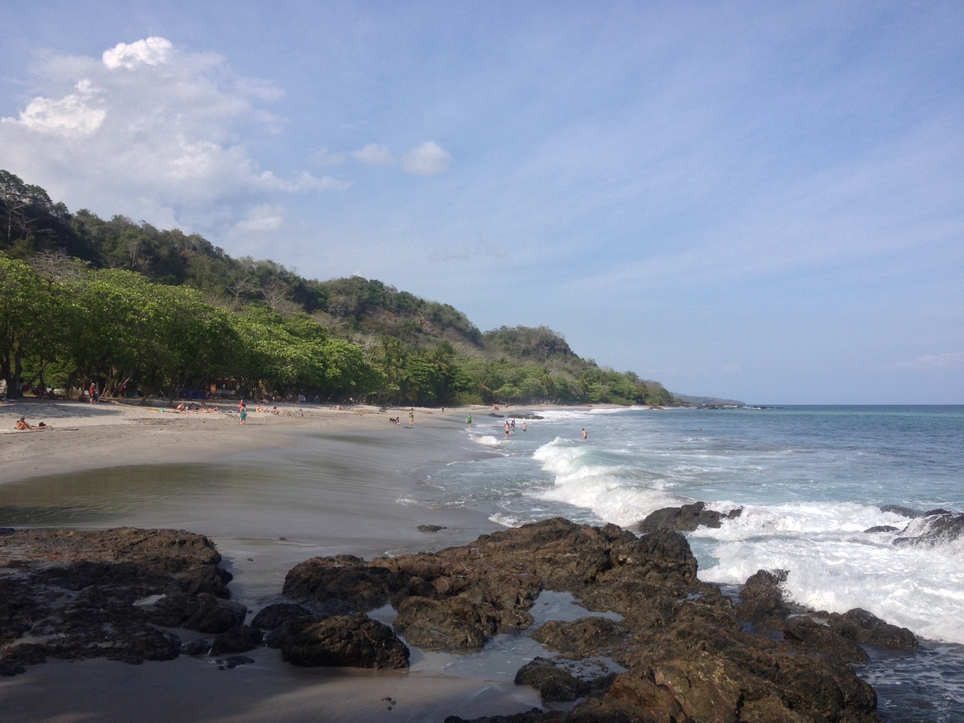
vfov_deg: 40.7
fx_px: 975
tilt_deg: -0.3
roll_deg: +0.7
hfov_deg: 52.6
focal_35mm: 35
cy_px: 362
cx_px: 482
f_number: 2.4
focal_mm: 4.28
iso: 50
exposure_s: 1/1577
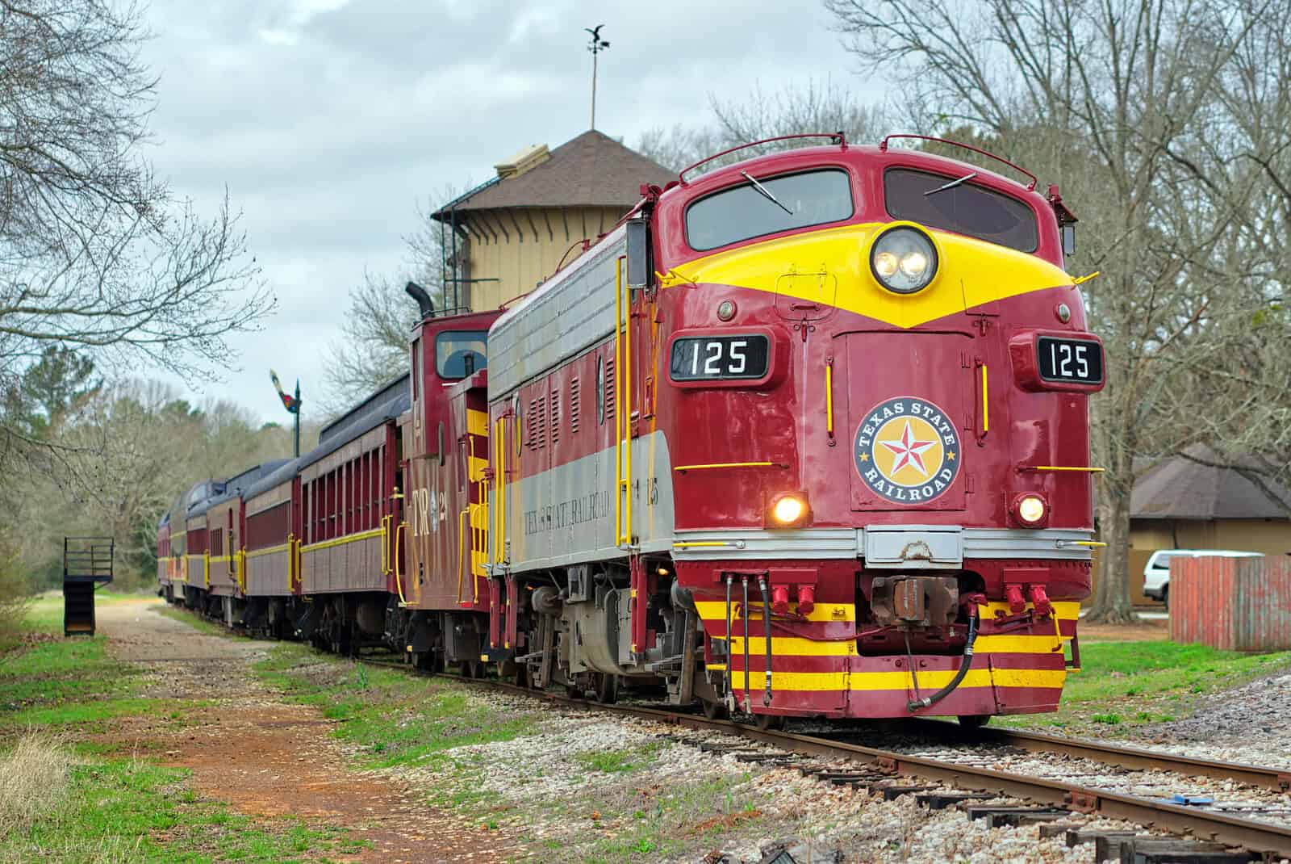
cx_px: 646
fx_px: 4576
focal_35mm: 128
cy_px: 432
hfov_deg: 16.1
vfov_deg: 10.8
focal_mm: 85
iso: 100
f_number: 3.2
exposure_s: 1/800
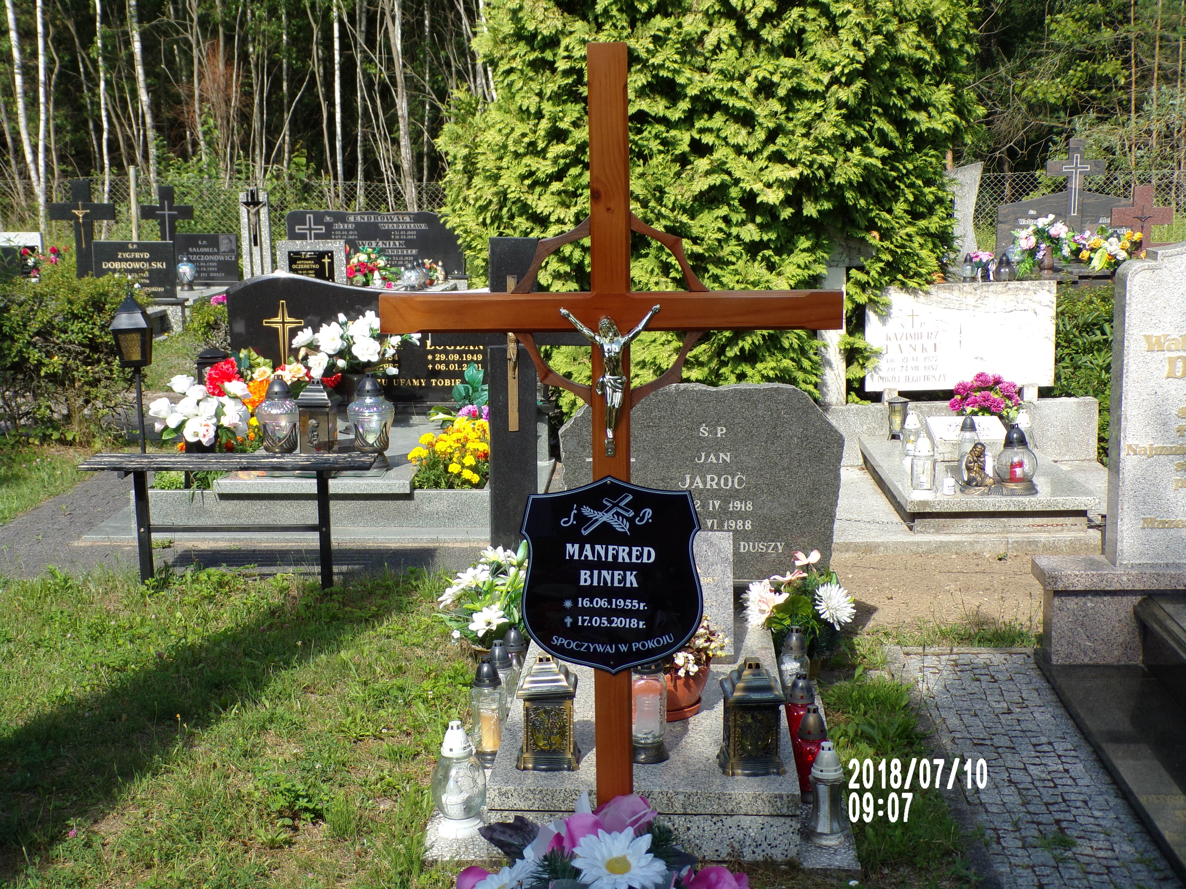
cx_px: 593
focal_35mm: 49
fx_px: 1679
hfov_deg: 38.9
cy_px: 444
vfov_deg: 29.7
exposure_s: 1/280
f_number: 5.1
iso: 80
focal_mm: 8.7
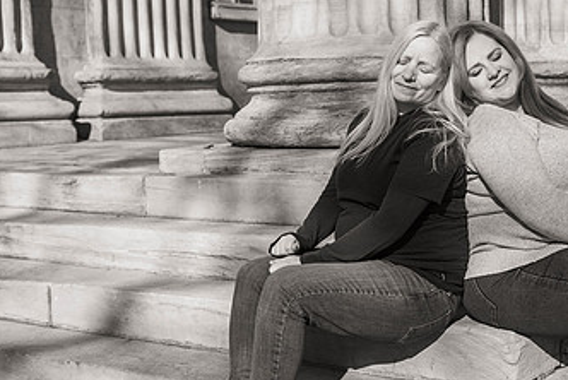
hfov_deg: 30.3
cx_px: 444
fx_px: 1026
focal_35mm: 65
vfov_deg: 20.9
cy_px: 152
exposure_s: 1/4000
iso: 250
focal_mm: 36
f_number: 4
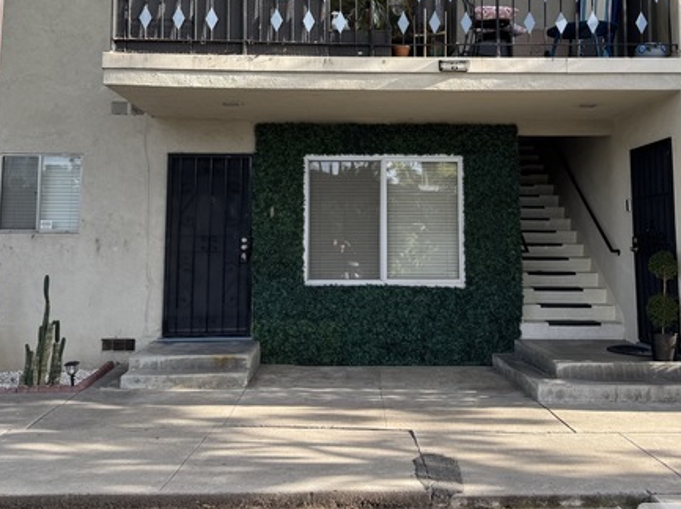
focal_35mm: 37
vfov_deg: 38.2
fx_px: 727
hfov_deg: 50.1
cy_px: 173
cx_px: 367
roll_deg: +0.3
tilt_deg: +5.9
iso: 80
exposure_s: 1/474
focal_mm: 6.76
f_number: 1.78
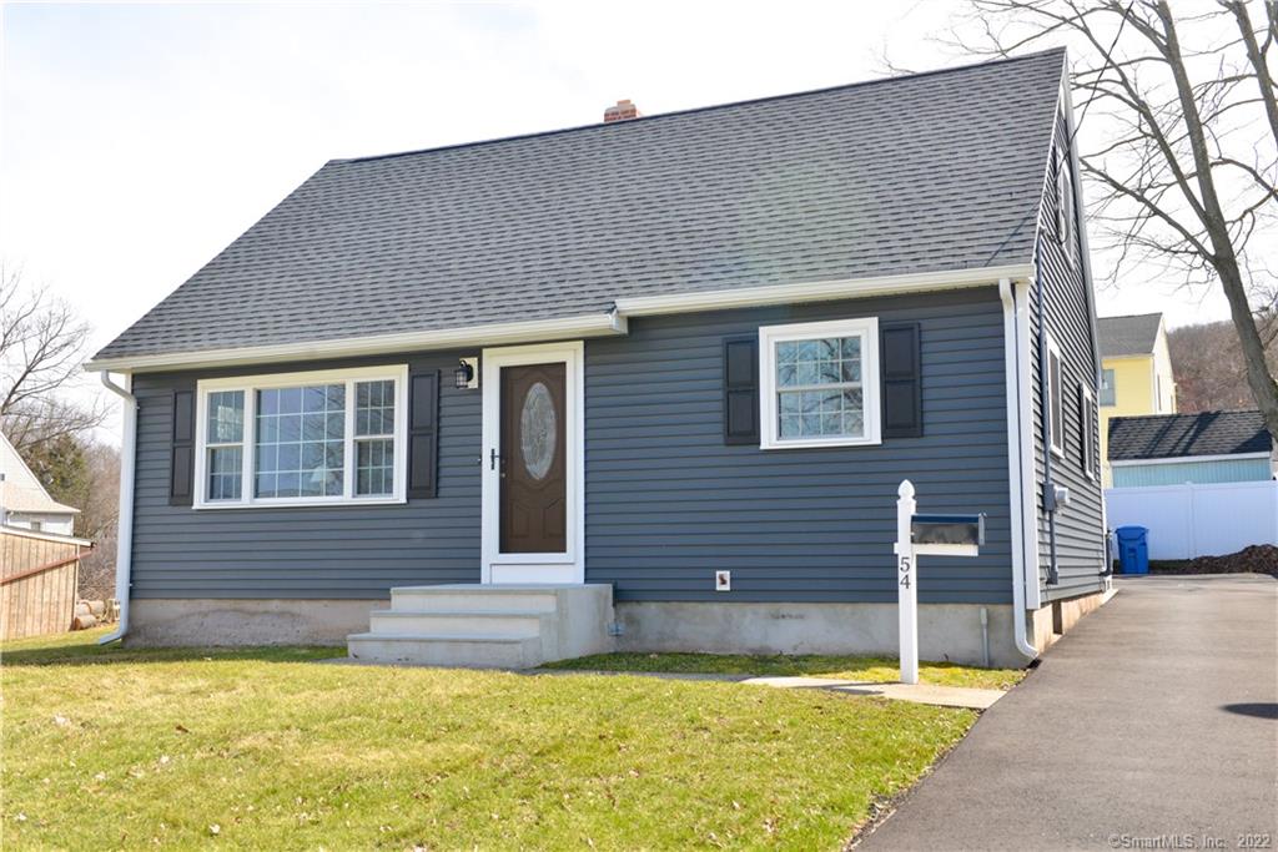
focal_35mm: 36
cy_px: 426
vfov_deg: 36.9
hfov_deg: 53.1
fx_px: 1278
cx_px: 639
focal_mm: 36
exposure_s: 1/640
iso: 500
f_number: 8
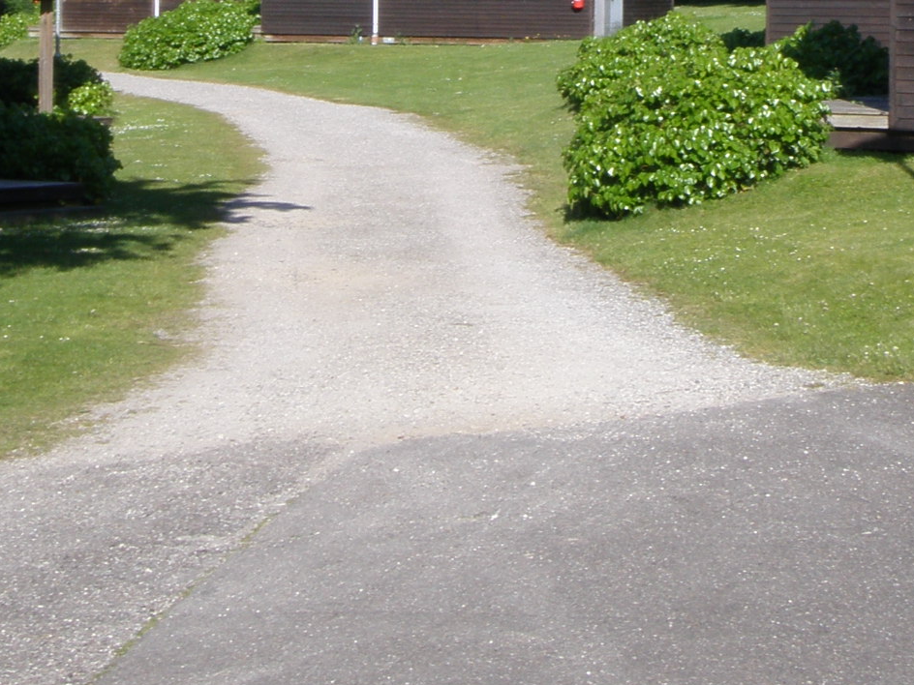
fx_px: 2720
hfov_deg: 19.1
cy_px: 0
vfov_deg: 14.1
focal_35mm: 103
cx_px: 556
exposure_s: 1/125
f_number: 6.6
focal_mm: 6.7
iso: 50
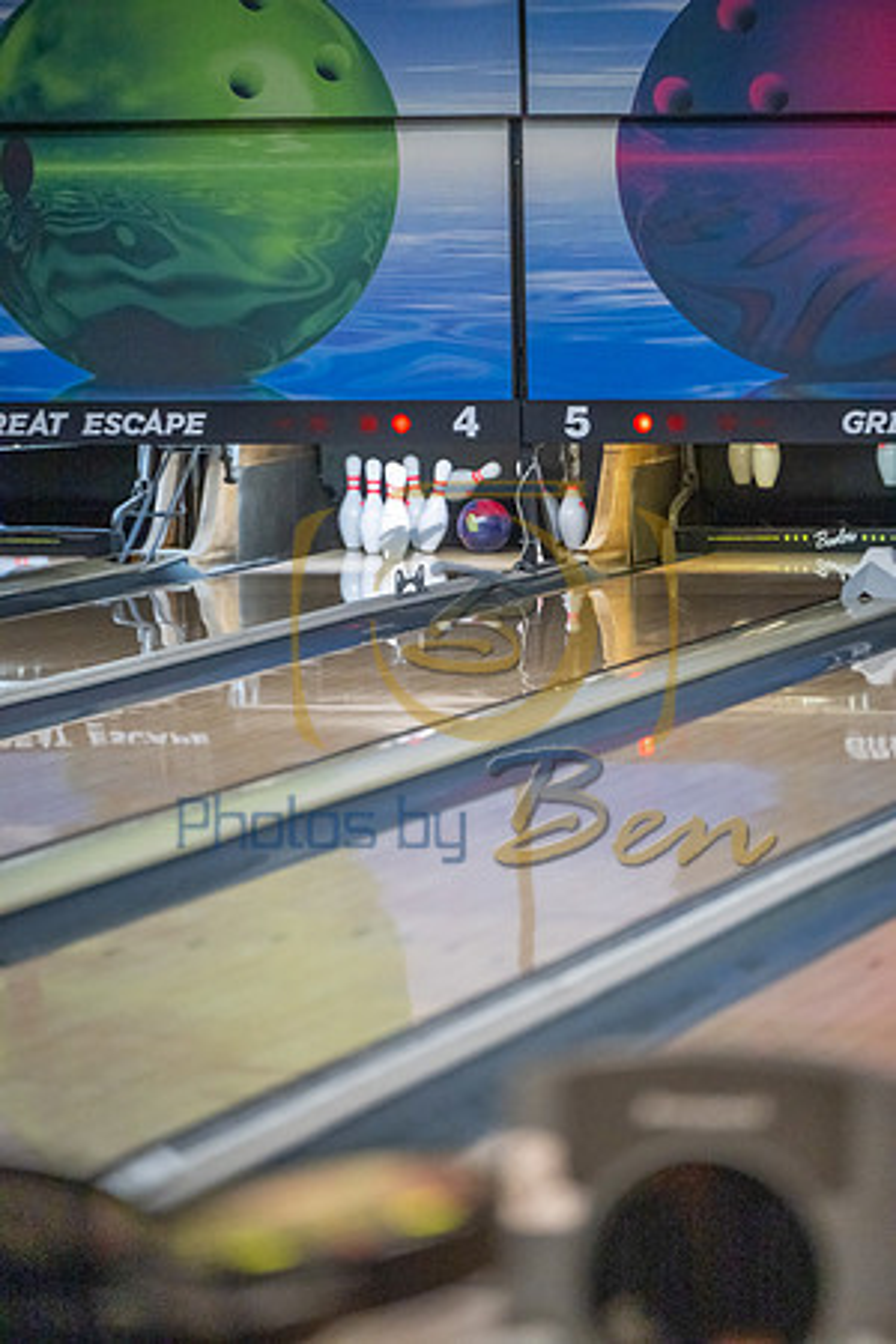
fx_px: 7466
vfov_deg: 10.3
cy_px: 672
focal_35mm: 200
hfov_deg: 6.9
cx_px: 448
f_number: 2.8
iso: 4000
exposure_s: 1/1000
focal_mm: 200
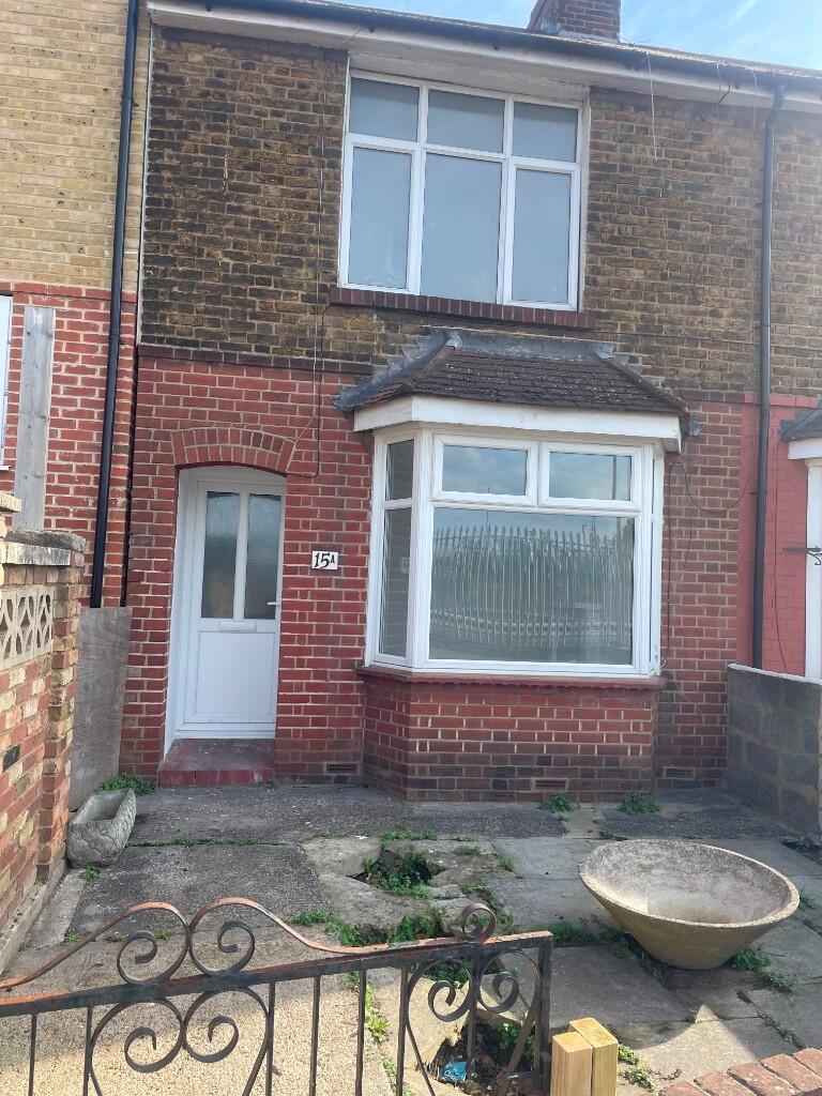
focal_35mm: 26
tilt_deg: +2.6
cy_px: 548
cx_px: 411
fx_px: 823
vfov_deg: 67.3
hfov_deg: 53.1
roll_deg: -2.2
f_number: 1.6
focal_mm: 4.2
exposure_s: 1/903
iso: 32
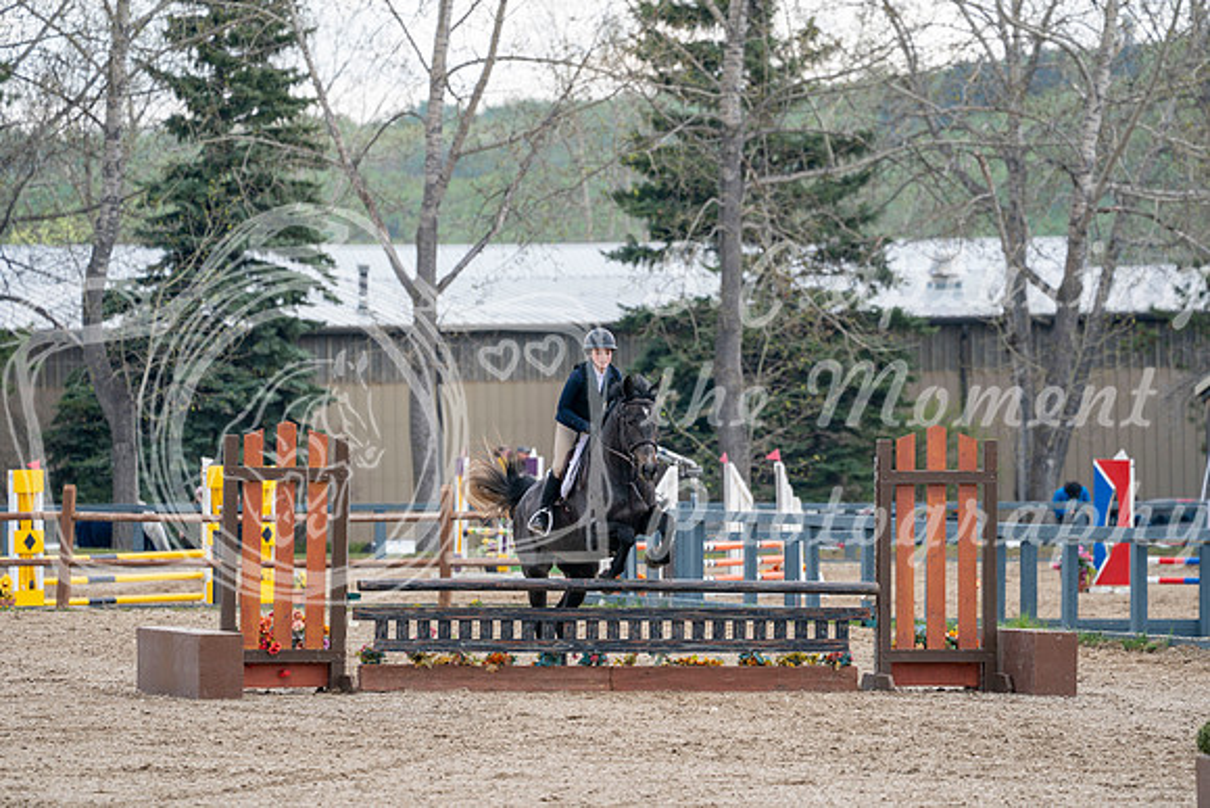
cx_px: 605
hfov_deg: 7.9
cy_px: 404
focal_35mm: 259
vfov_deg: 5.3
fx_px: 8707
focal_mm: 259
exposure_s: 1/320
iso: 200
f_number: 5.6
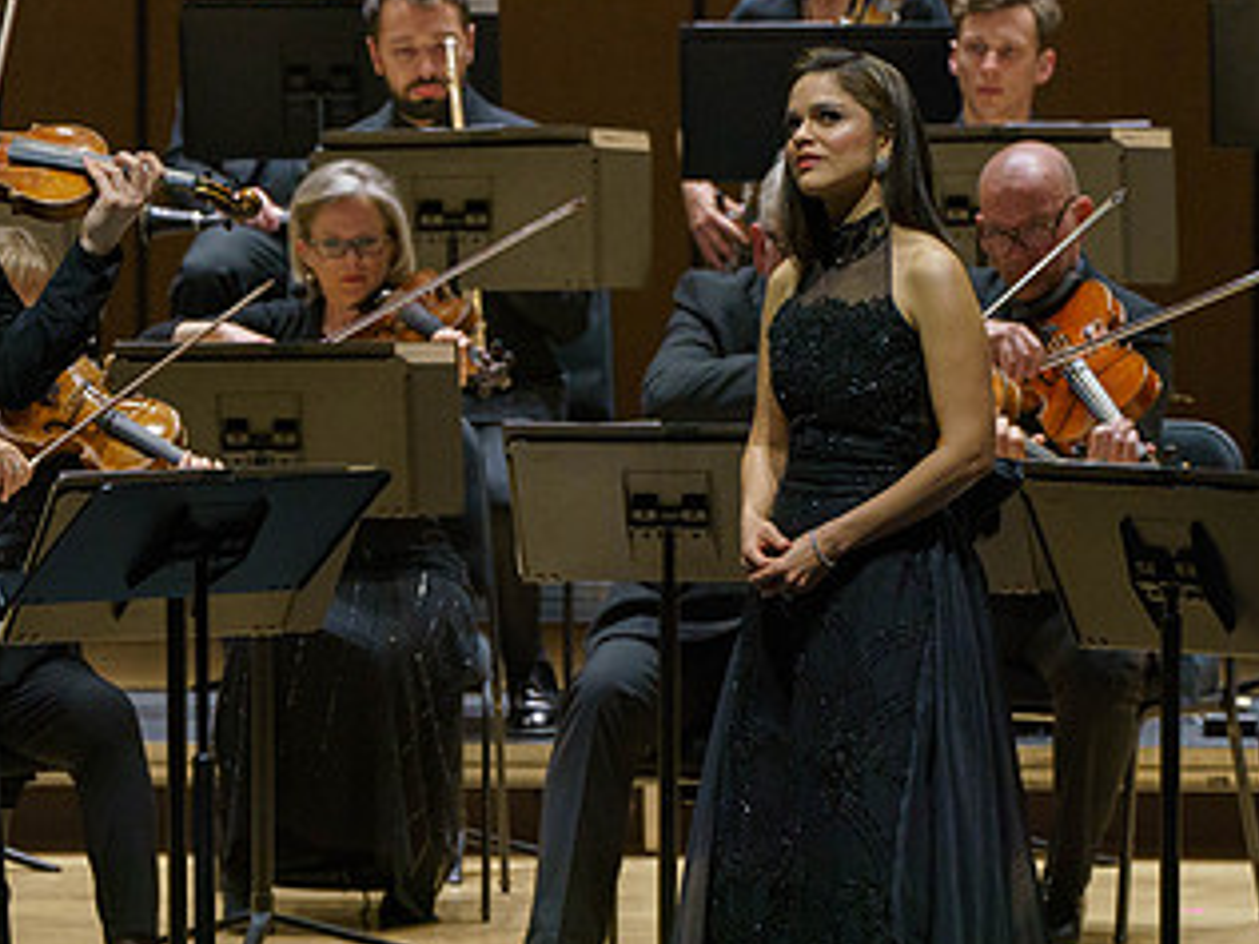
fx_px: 20040
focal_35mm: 551
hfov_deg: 3.6
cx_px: 351
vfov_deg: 2.7
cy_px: 591
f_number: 6.3
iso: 3200
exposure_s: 1/320
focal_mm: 312
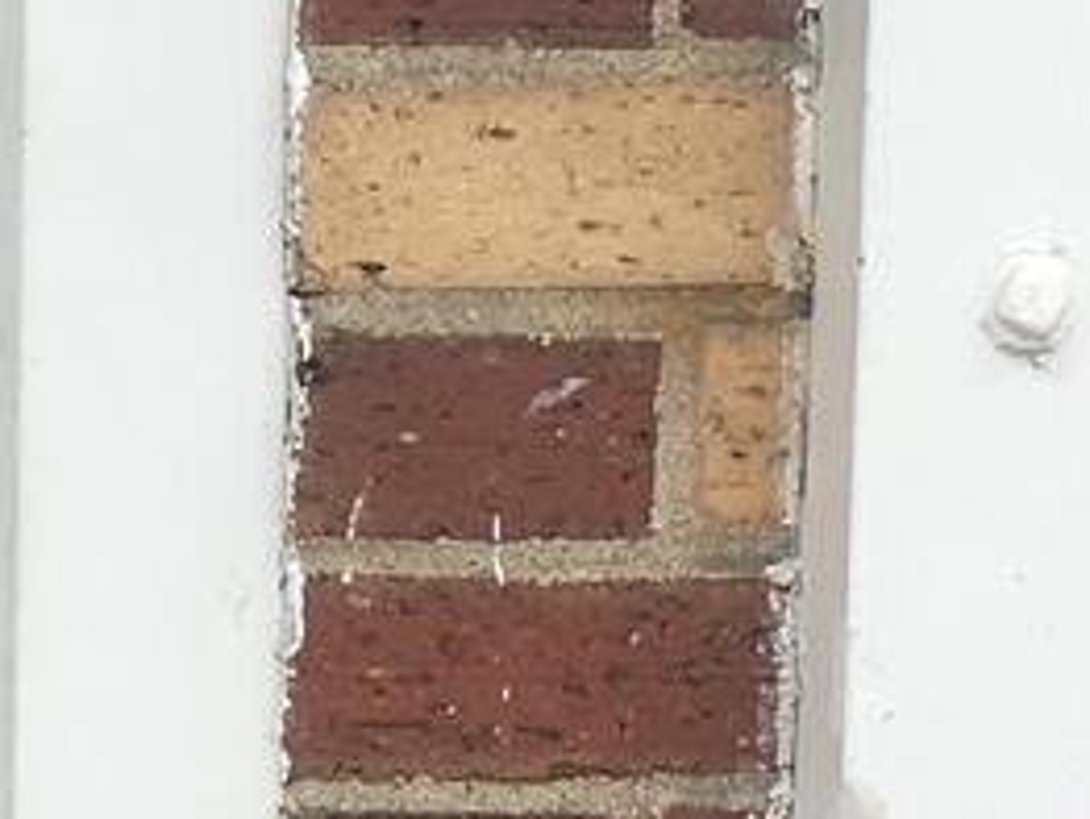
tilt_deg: -4.9
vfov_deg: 8.4
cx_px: -204
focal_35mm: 177
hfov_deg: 11.0
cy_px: 491
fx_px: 5579
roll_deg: -1.8
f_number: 2.2
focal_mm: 4.15
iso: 25
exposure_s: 1/635
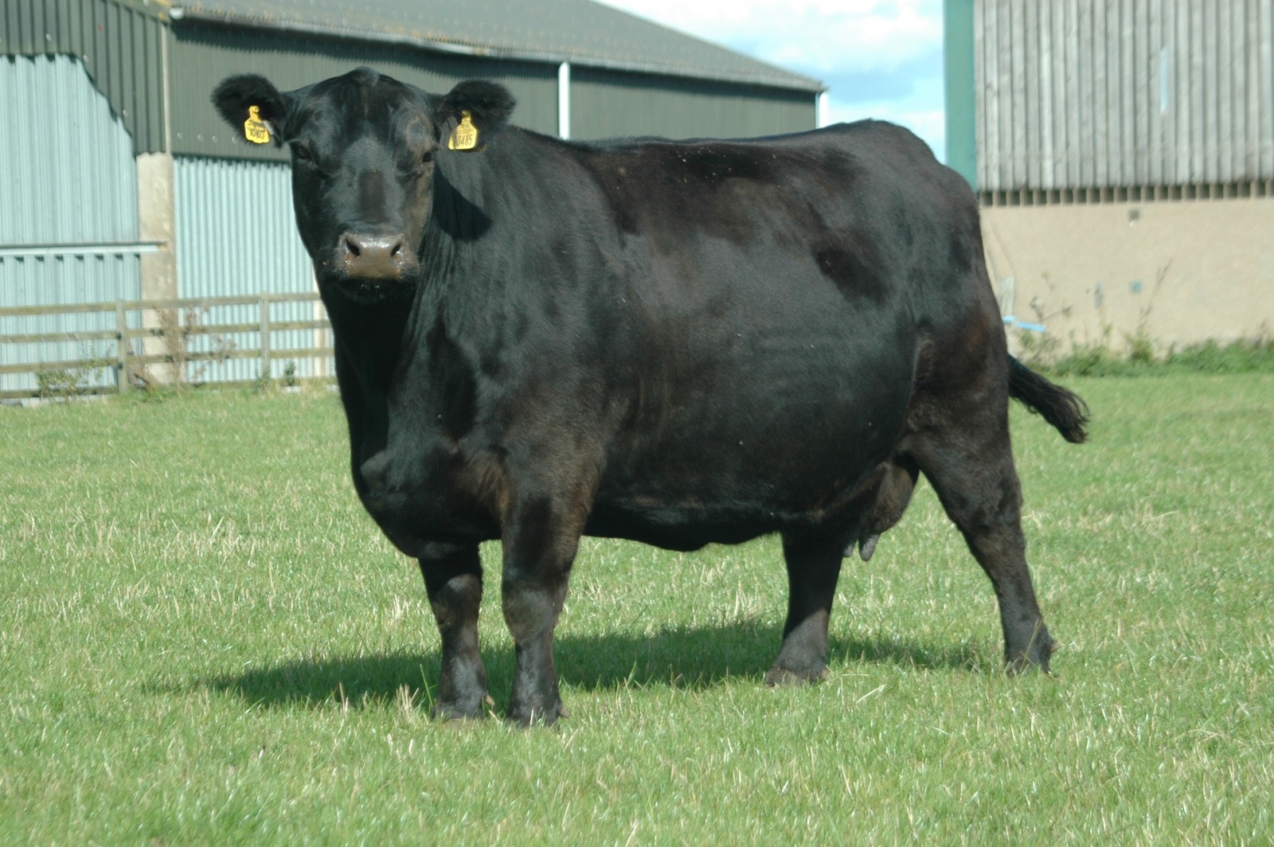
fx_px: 5304
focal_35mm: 150
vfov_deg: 9.1
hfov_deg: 13.7
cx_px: 637
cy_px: 424
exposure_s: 1/200
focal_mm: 100
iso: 200
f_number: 5.6
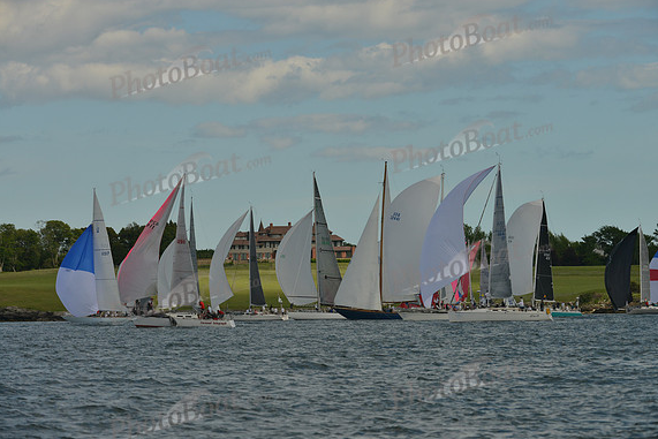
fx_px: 3711
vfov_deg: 6.8
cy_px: 220
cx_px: 332
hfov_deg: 10.1
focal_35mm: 203
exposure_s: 1/1250
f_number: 10
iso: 400
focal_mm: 200
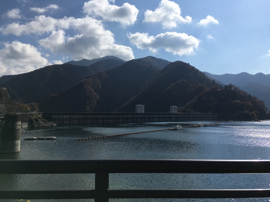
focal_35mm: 29
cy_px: 101
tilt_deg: +1.5
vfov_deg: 48.2
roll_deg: +0.2
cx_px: 135
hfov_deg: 61.7
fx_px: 226
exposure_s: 1/3846
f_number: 2.2
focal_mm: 4.15
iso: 25
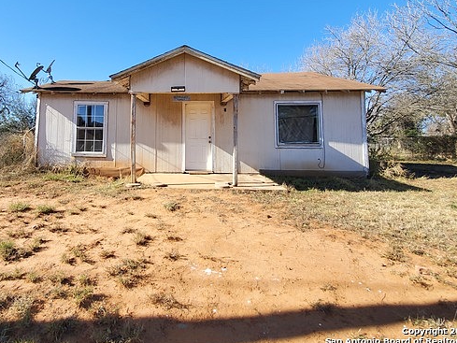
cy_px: 122
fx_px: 224
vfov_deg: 73.1
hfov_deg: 89.5
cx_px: 176
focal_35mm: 17
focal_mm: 1.8
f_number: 2.2
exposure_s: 1/584
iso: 50
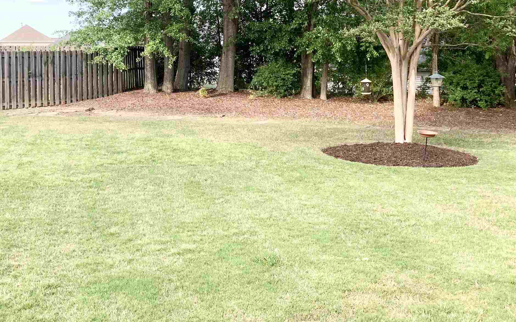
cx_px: 184
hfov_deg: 43.9
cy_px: 68
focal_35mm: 45
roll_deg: +0.4
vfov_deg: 28.1
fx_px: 633
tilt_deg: +1.1
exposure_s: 1/202
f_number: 1.8
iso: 25
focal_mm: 4.25
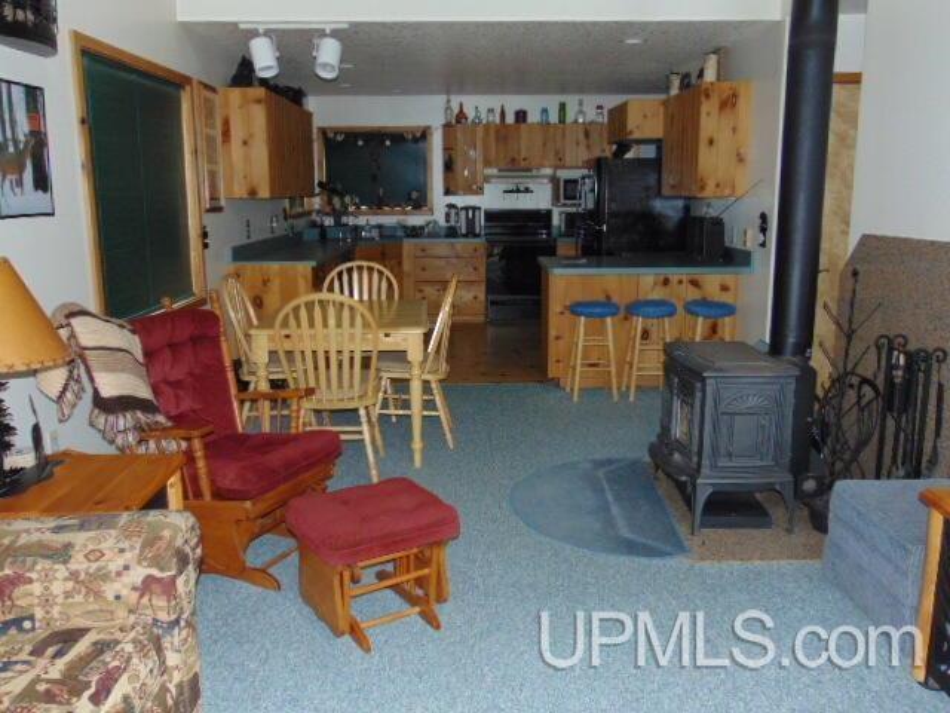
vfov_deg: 46.8
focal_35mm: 30
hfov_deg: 60.0
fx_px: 823
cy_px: 356
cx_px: 475
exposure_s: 1/40
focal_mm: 5.4
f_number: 3.1
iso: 200
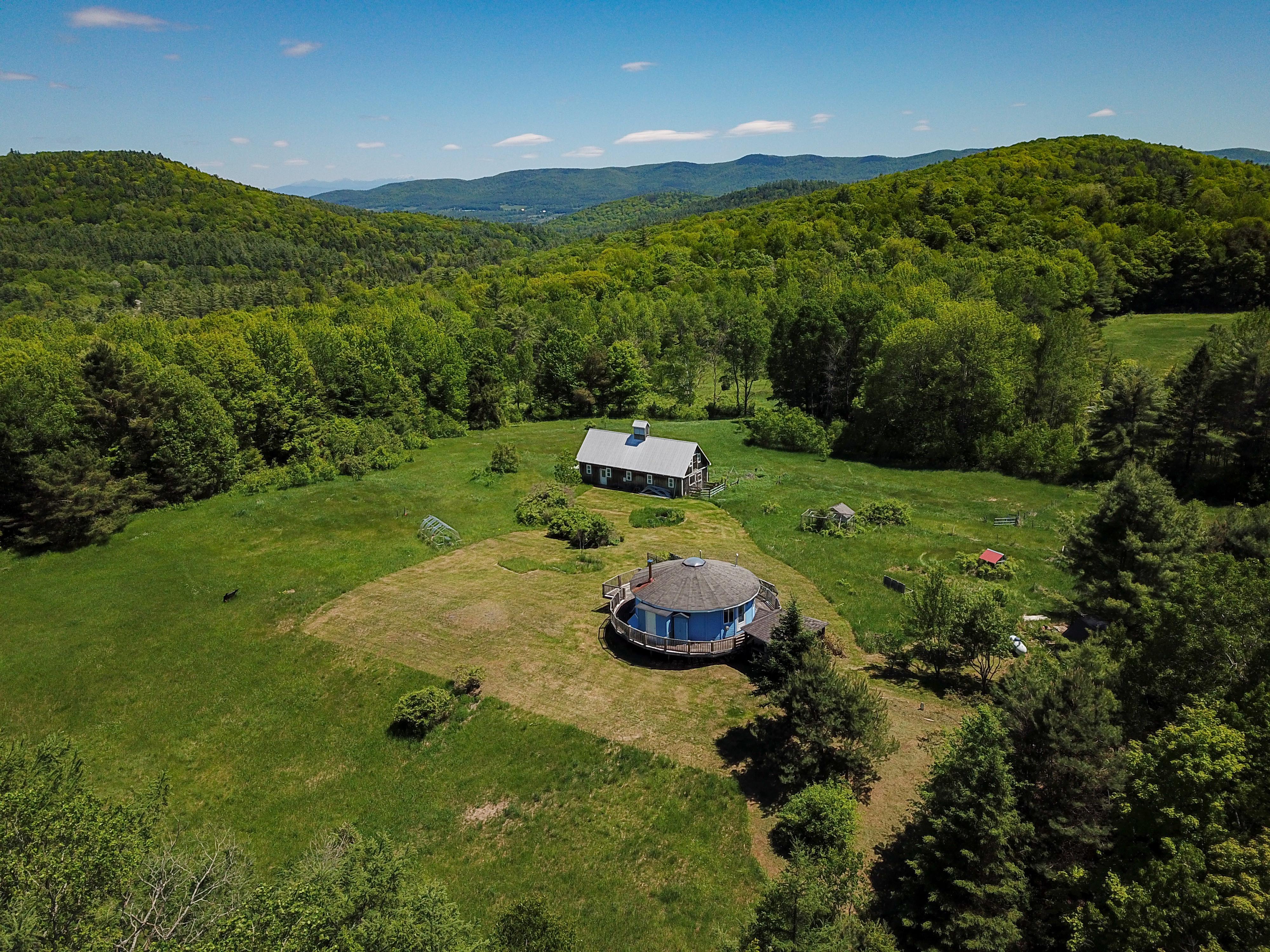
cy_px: 476
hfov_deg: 67.3
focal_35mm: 26
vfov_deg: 53.1
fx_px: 954
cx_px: 635
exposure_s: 1/2200
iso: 100
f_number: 2.2
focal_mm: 4.73
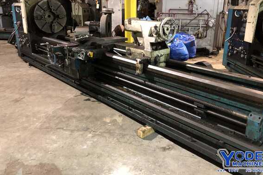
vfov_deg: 42.2
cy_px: 72
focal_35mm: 31
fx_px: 226
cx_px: 139
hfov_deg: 60.2
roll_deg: -2.0
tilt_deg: -14.4
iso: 100
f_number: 1.8
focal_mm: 3.99
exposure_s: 1/4
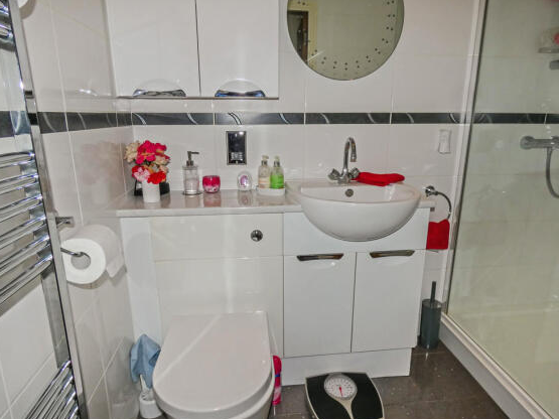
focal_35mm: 21
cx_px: 281
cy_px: 210
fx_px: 339
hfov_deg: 79.0
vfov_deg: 63.4
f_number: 3.2
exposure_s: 1/320
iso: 80
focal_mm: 3.6
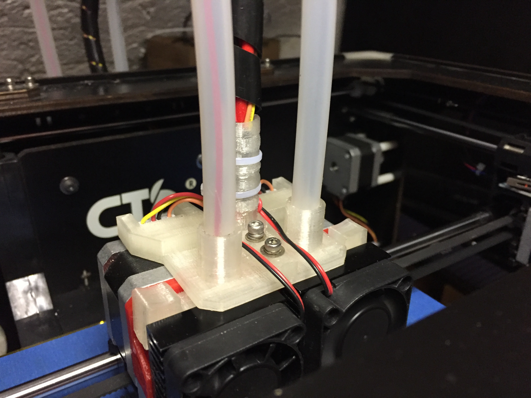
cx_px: 266
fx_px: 445
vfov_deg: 48.2
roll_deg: -1.4
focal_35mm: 29
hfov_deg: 61.7
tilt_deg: -23.3
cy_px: 199
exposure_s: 1/25
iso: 250
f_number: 2.2
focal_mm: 4.15
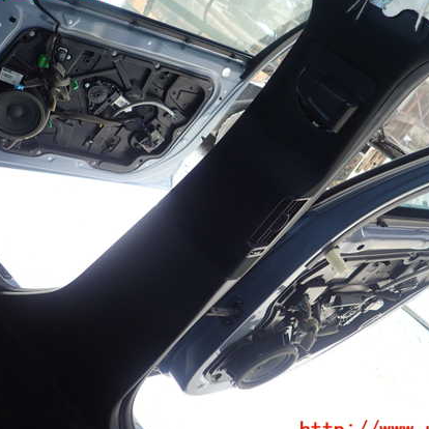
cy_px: 211
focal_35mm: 32
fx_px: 449
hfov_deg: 51.1
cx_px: 223
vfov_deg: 51.1
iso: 100
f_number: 2
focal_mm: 4.5
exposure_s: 1/60
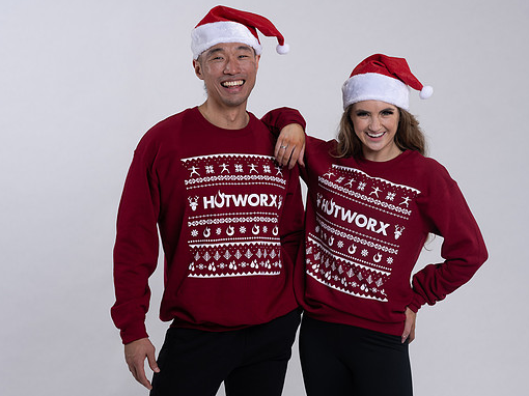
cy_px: 197
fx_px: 1421
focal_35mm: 93
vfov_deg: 15.9
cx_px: 271
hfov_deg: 21.1
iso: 125
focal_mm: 85
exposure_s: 1/125
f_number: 4
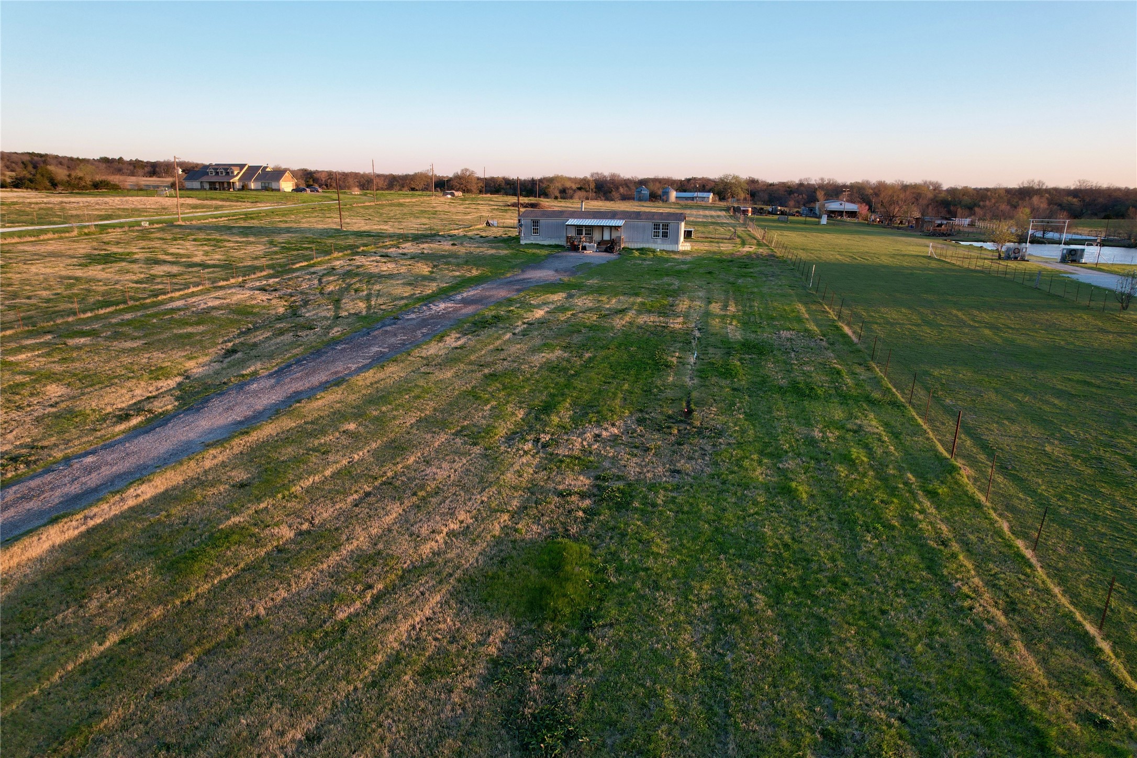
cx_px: 568
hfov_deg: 78.6
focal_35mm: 22
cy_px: 379
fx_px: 695
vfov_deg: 57.2
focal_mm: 8.38
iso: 100
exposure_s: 1/60
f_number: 2.8
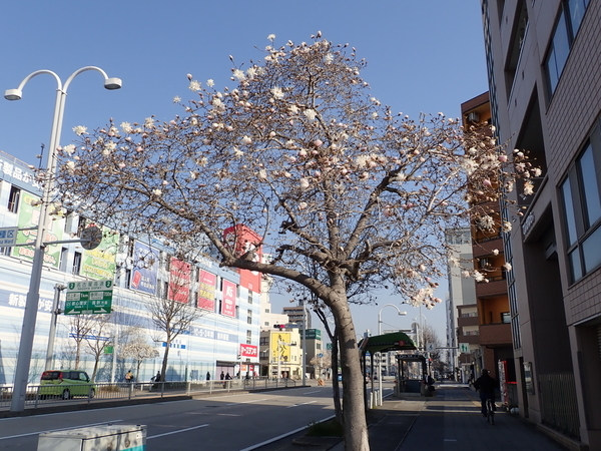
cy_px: 226
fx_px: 521
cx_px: 300
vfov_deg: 46.8
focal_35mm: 30
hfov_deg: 60.0
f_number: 9
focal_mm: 5.5
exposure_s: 1/160
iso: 100
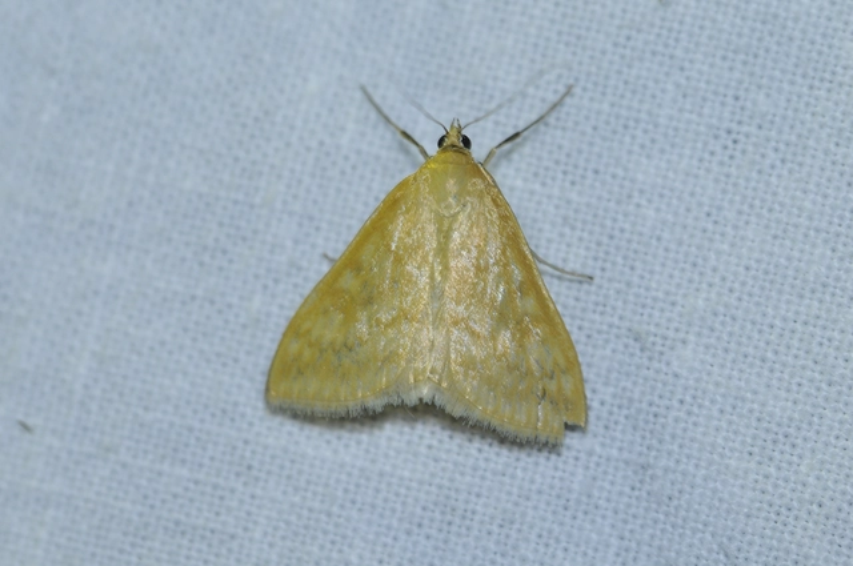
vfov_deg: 8.7
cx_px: 426
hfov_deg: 13.1
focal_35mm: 158
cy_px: 283
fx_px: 3727
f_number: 9
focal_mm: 105
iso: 640
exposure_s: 1/60
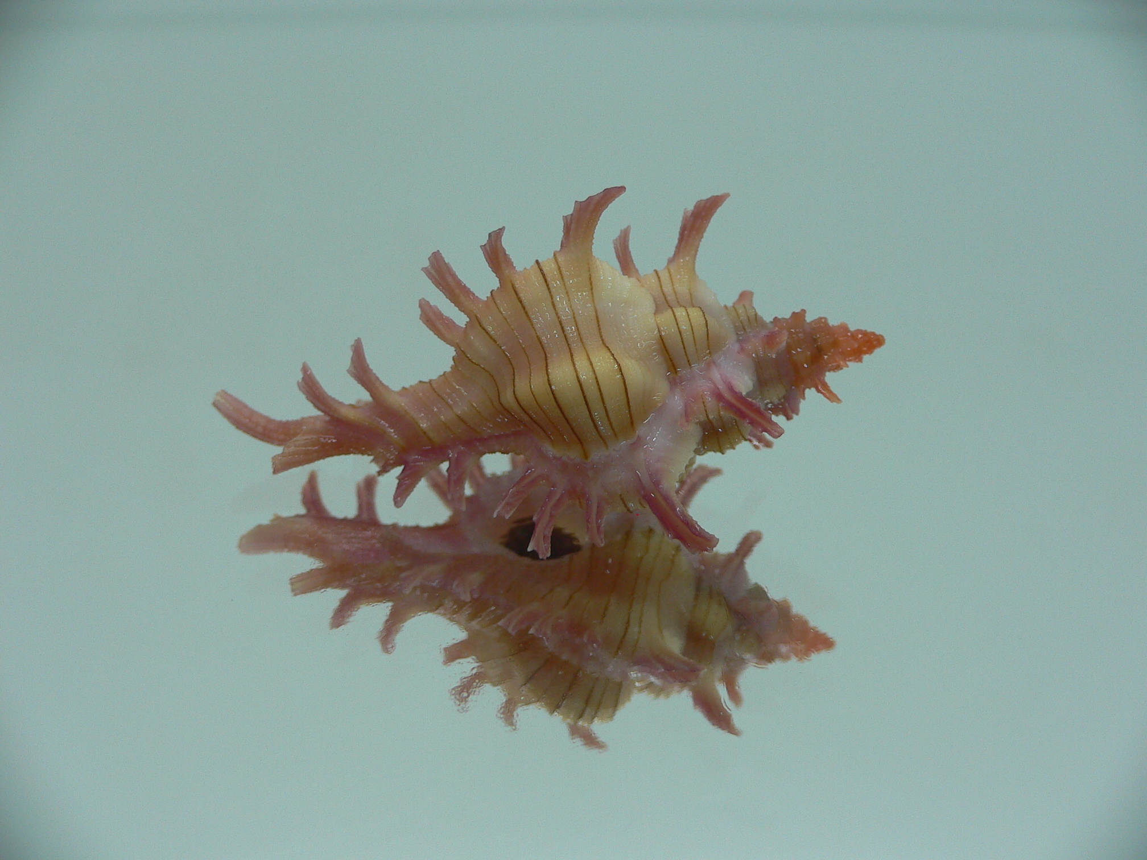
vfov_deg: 40.7
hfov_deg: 52.6
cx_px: 574
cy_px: 430
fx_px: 1160
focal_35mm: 35
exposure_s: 1/60
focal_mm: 4.6
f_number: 2.8
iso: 80
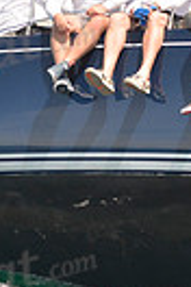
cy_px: 149
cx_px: 211
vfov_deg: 4.7
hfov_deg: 3.1
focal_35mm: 440
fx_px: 3501
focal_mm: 100
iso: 400
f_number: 4
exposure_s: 1/800
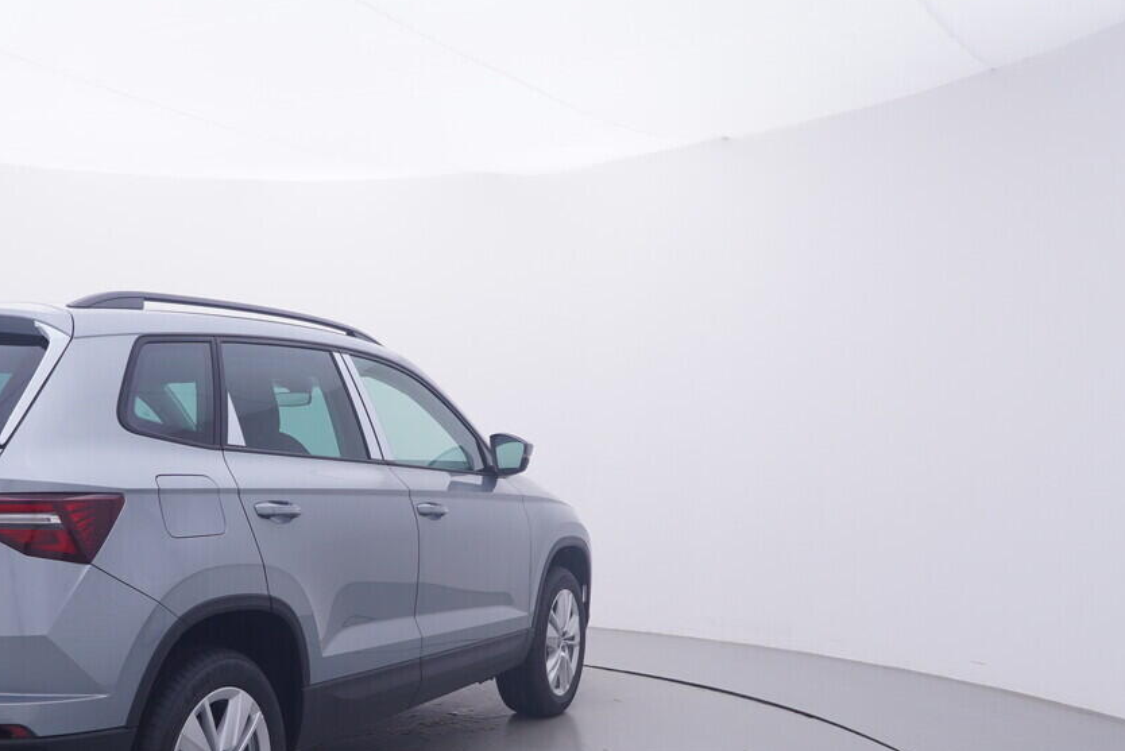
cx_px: 268
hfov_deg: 47.6
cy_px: 510
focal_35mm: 39
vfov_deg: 34.0
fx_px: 1215
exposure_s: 1/80
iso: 200
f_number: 5
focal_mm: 15
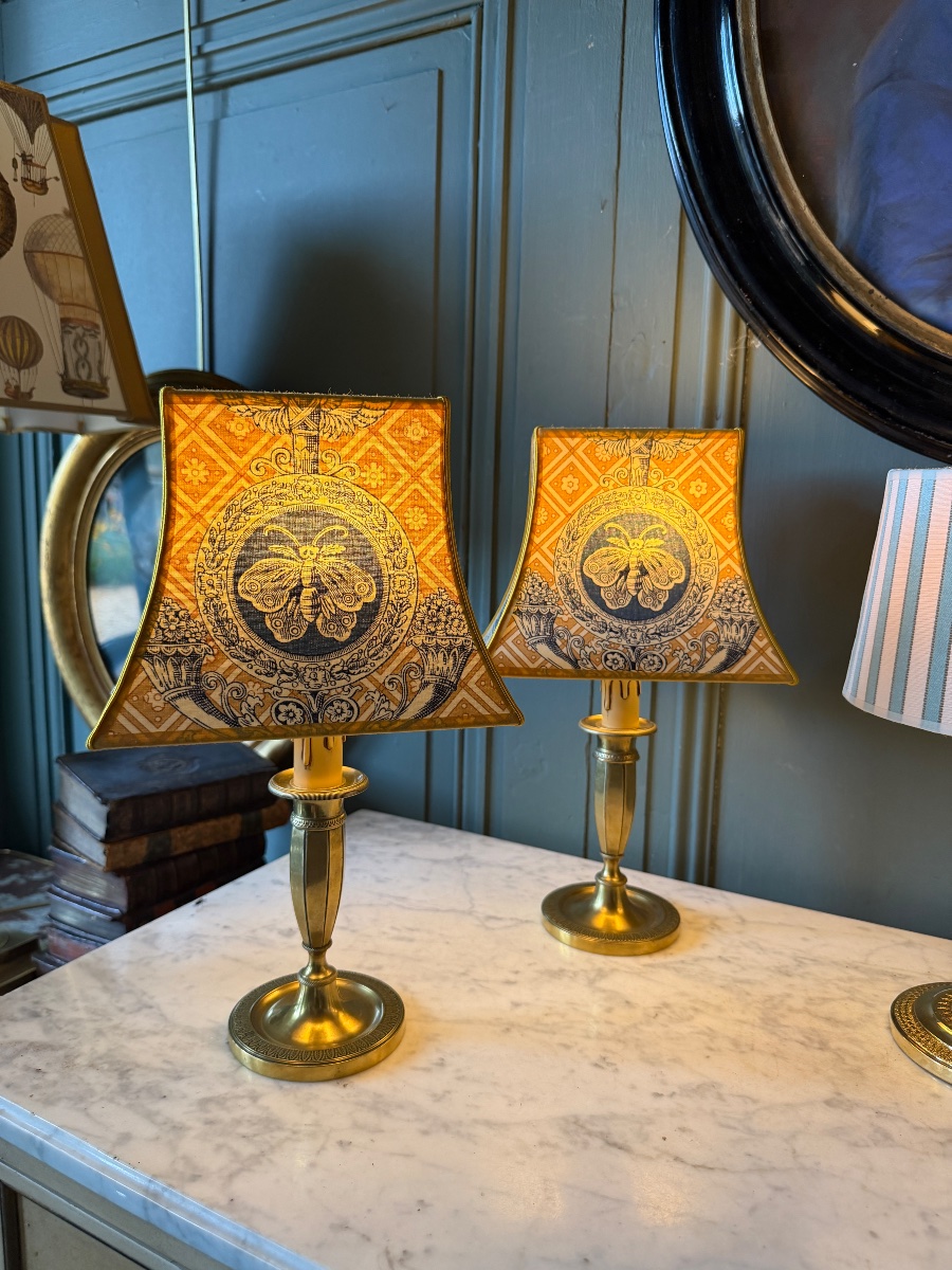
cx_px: 476
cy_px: 635
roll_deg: -1.5
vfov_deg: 71.6
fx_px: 880
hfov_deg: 56.8
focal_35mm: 24
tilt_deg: -7.7
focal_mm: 6.76
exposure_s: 1/65
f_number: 1.78
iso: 200
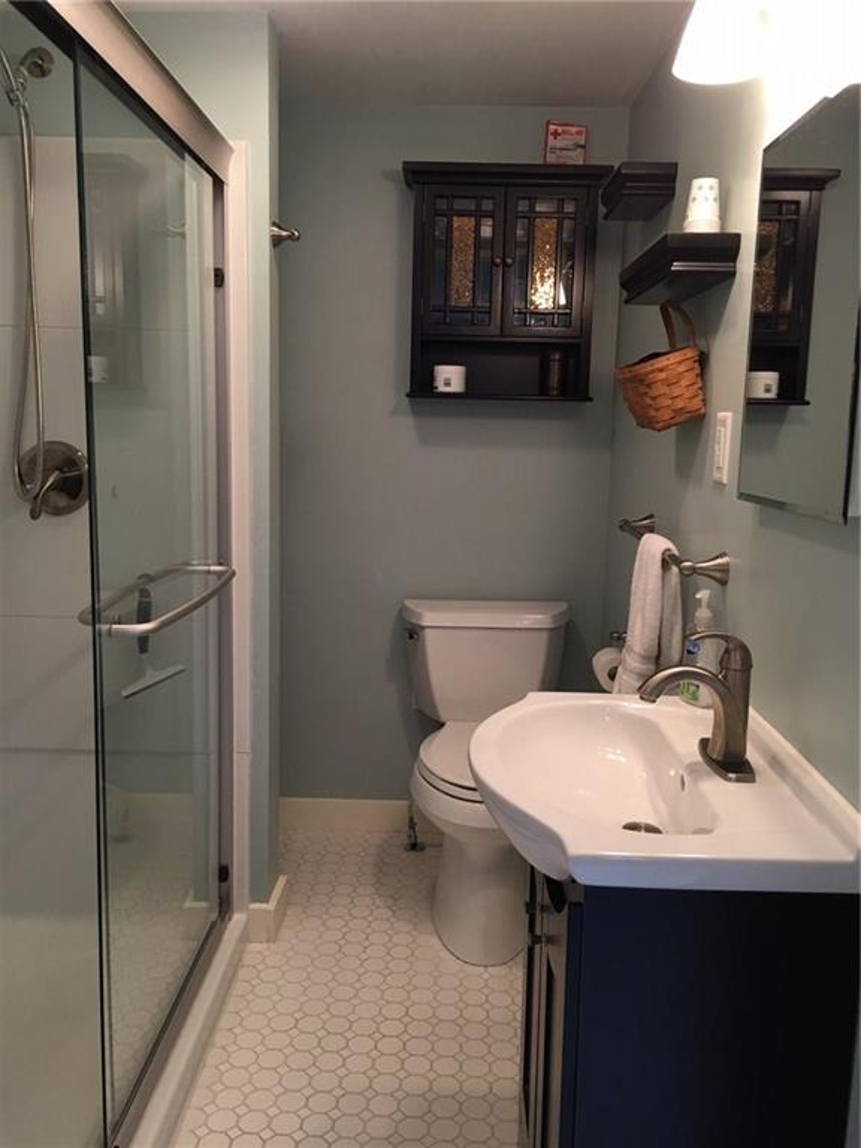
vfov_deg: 61.7
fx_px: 962
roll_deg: -1.2
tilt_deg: -8.0
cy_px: 574
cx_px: 430
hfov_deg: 48.2
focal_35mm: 29
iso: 40
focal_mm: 4.15
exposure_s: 1/15
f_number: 2.2
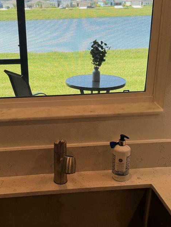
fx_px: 303
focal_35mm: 46
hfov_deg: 31.3
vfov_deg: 41.2
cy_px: 120
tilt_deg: -20.2
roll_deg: +0.7
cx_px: 56
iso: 80
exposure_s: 1/363
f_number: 1.78
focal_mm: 6.76
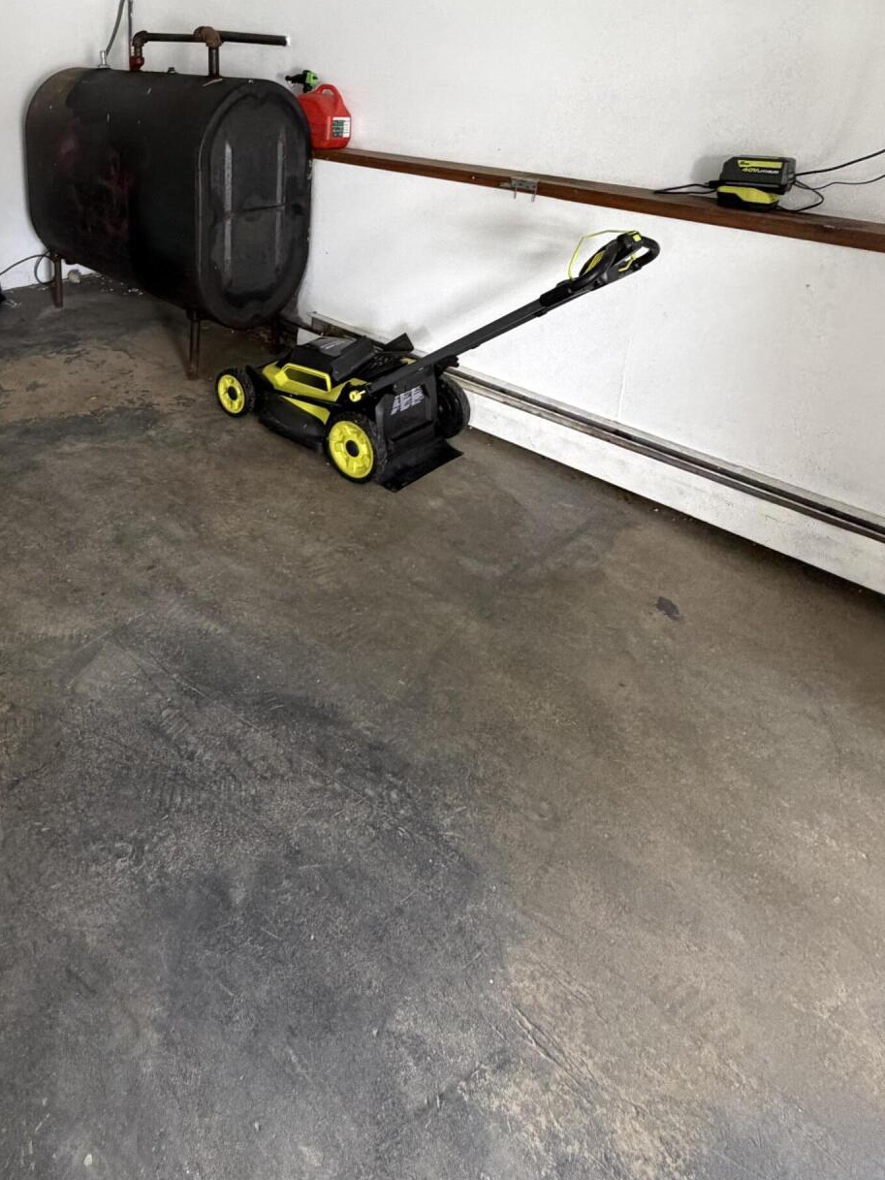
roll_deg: -0.8
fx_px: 784
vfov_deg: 68.0
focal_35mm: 23
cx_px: 228
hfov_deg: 56.2
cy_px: 264
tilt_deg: -17.4
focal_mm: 2.22
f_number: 2.2
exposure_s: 1/64
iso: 320
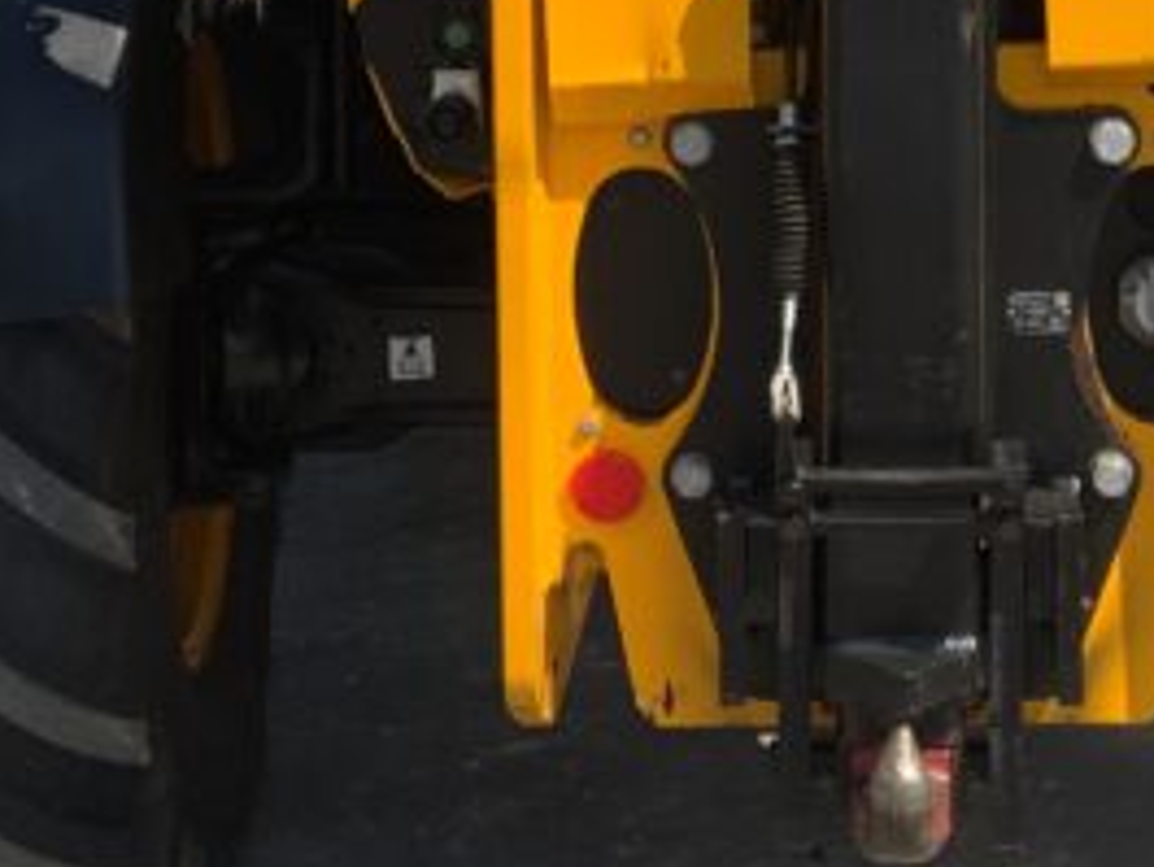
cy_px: -274
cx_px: 967
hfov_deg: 17.4
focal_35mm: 112
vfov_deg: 12.8
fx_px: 3735
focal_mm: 3
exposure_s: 1/1534
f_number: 1.8
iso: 16
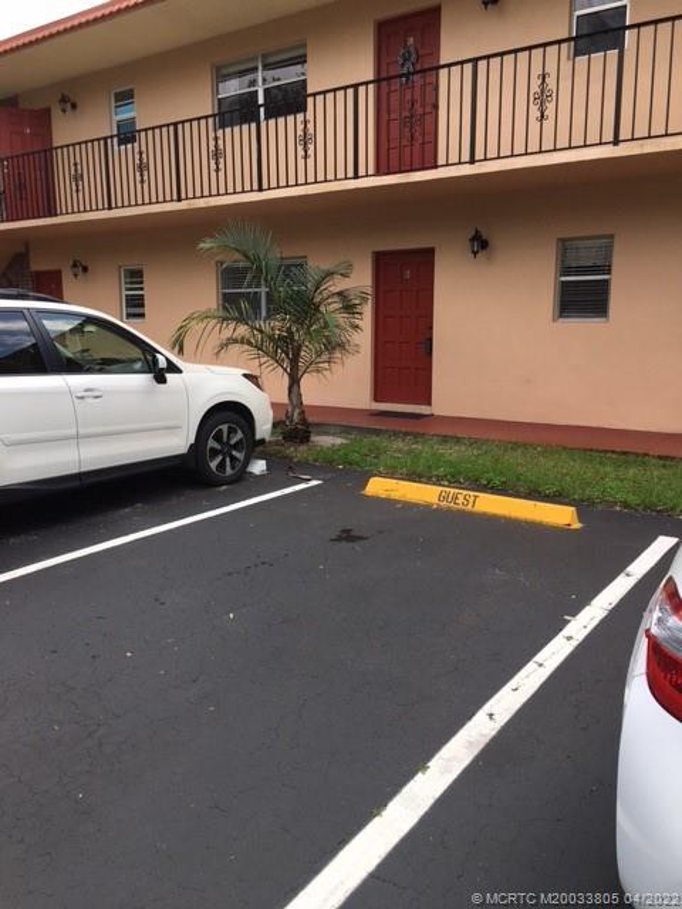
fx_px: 762
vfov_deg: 61.7
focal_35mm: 29
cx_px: 341
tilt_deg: -10.2
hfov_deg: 48.2
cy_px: 454
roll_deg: -0.3
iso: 25
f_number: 2.2
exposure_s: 1/582
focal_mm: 4.15
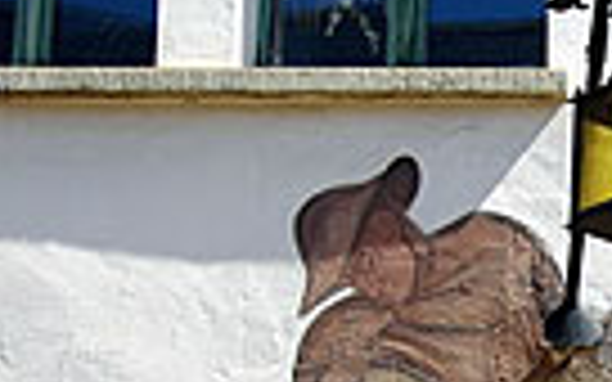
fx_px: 2769
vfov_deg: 7.8
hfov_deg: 12.3
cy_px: 425
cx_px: 788
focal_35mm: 166
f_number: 5.6
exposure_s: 1/350
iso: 100
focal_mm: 33
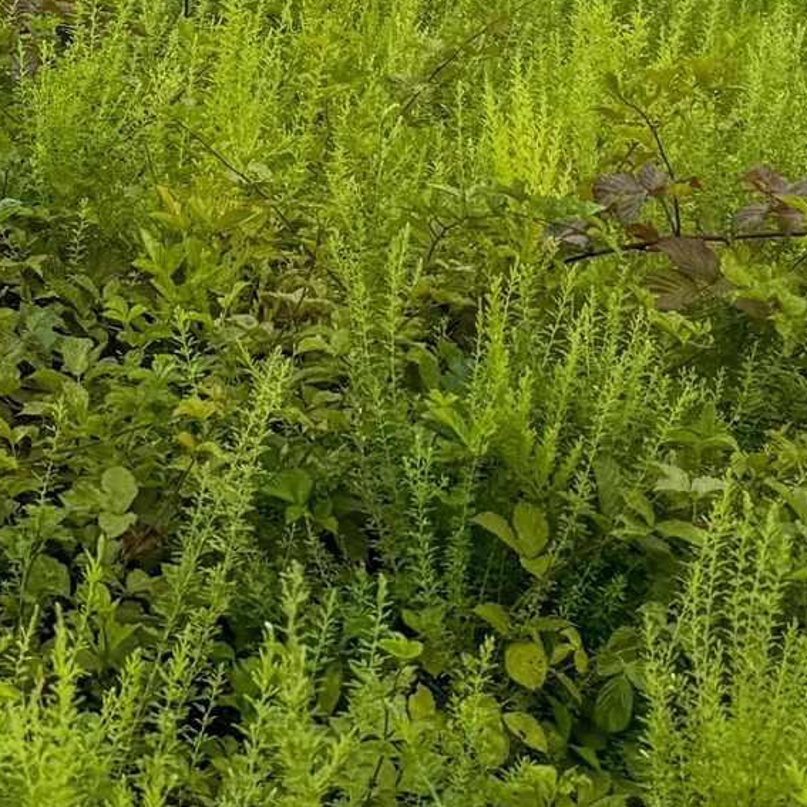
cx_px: -128
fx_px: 3033
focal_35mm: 115
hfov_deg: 14.7
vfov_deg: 13.9
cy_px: -534
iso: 80
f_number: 1.8
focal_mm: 6.76
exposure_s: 1/3800
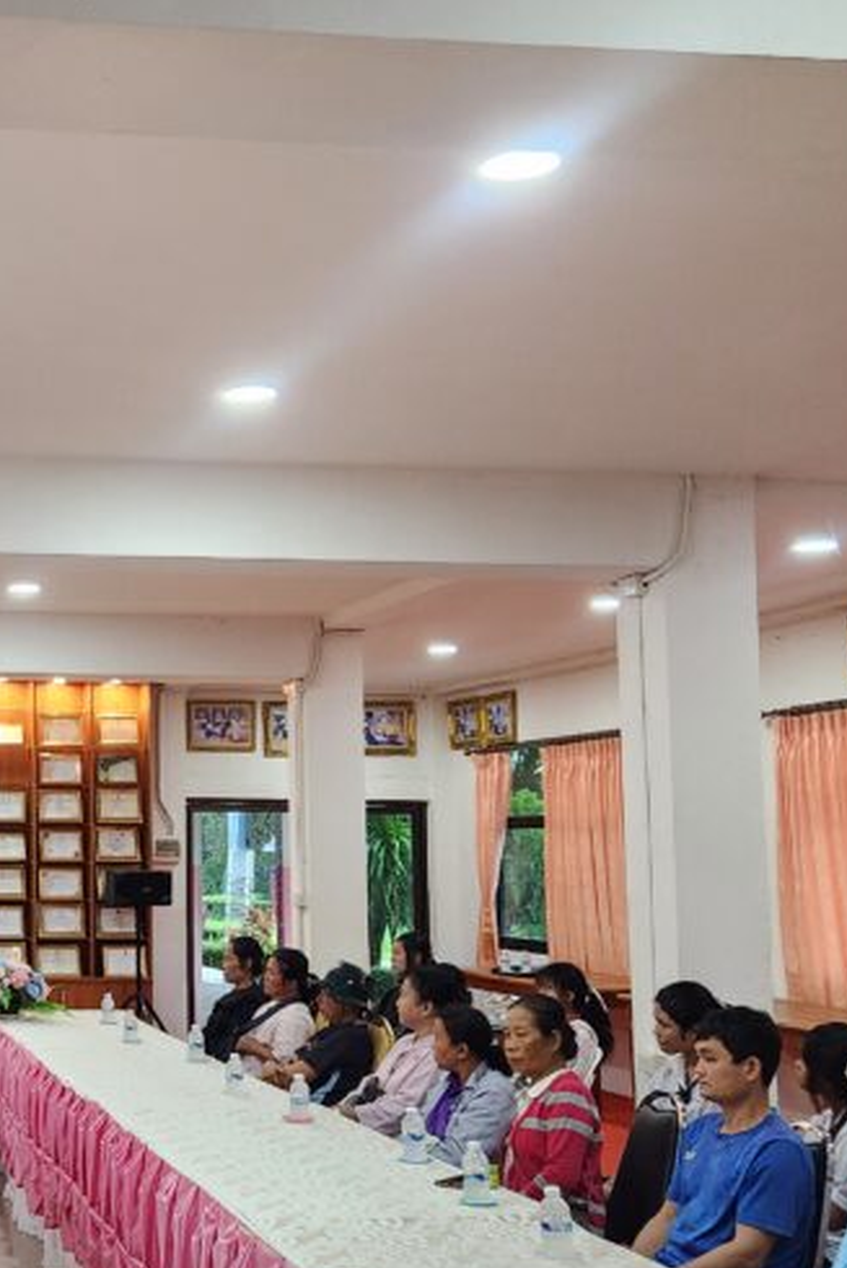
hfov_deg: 25.2
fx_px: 1763
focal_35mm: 50
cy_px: 719
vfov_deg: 39.5
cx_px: -70
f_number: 1.8
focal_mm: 5.4
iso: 250
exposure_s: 1/100
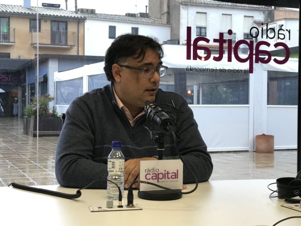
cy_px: 113
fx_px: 496
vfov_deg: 25.7
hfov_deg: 33.8
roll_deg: +0.0
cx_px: 150
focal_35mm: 57
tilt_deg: -1.3
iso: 40
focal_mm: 6.6
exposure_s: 1/50
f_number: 2.8
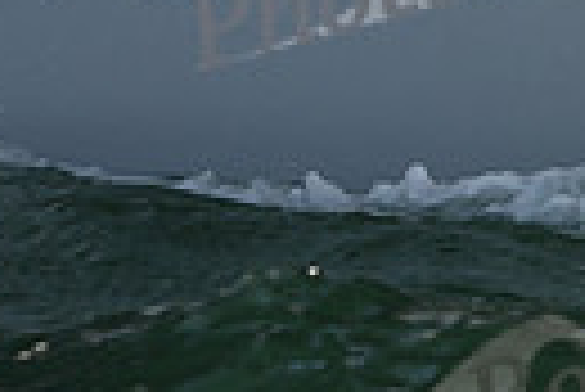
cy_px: -345
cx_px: 1058
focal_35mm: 312
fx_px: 5076
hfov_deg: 6.5
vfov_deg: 4.4
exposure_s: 1/640
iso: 250
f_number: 5
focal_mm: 70
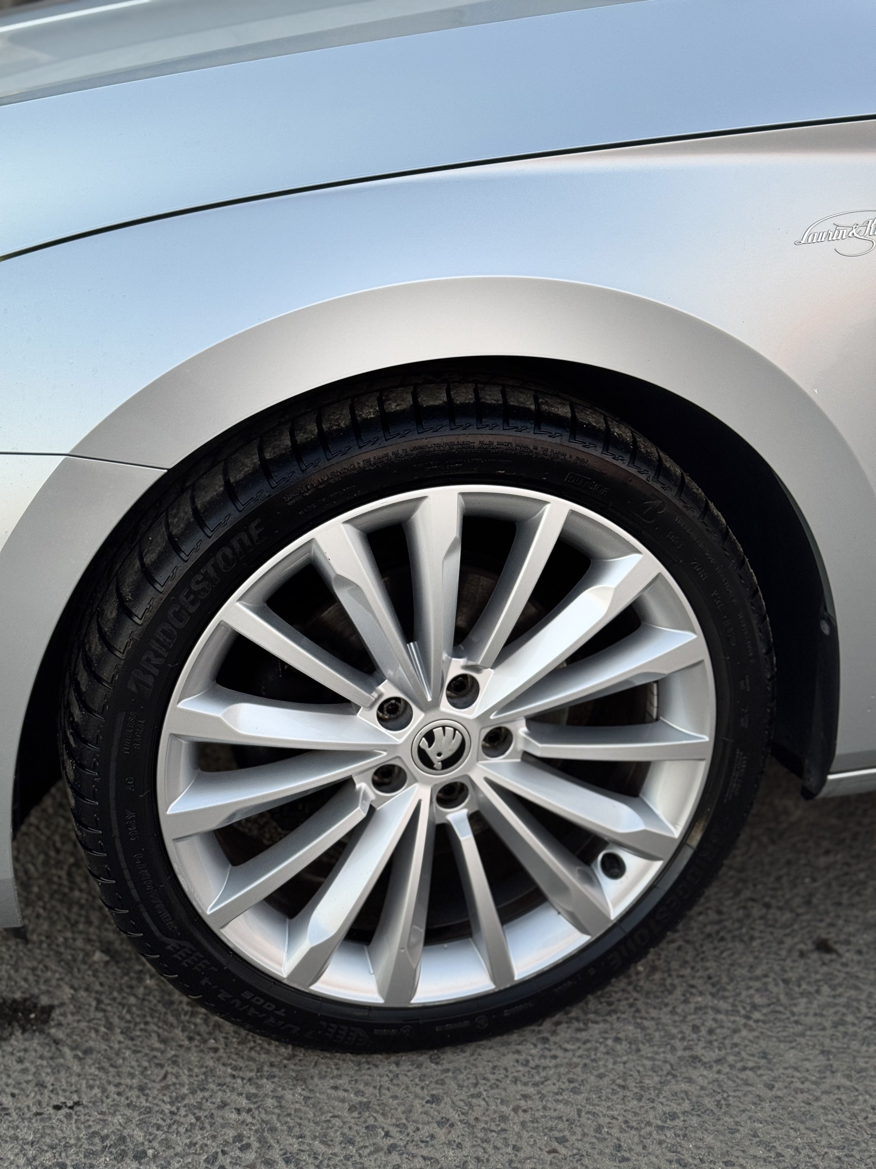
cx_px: 438
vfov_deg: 39.7
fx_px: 1620
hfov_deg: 30.3
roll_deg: +0.6
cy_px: 584
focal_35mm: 48
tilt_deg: -22.0
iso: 100
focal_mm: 6.76
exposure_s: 1/85
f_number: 1.78
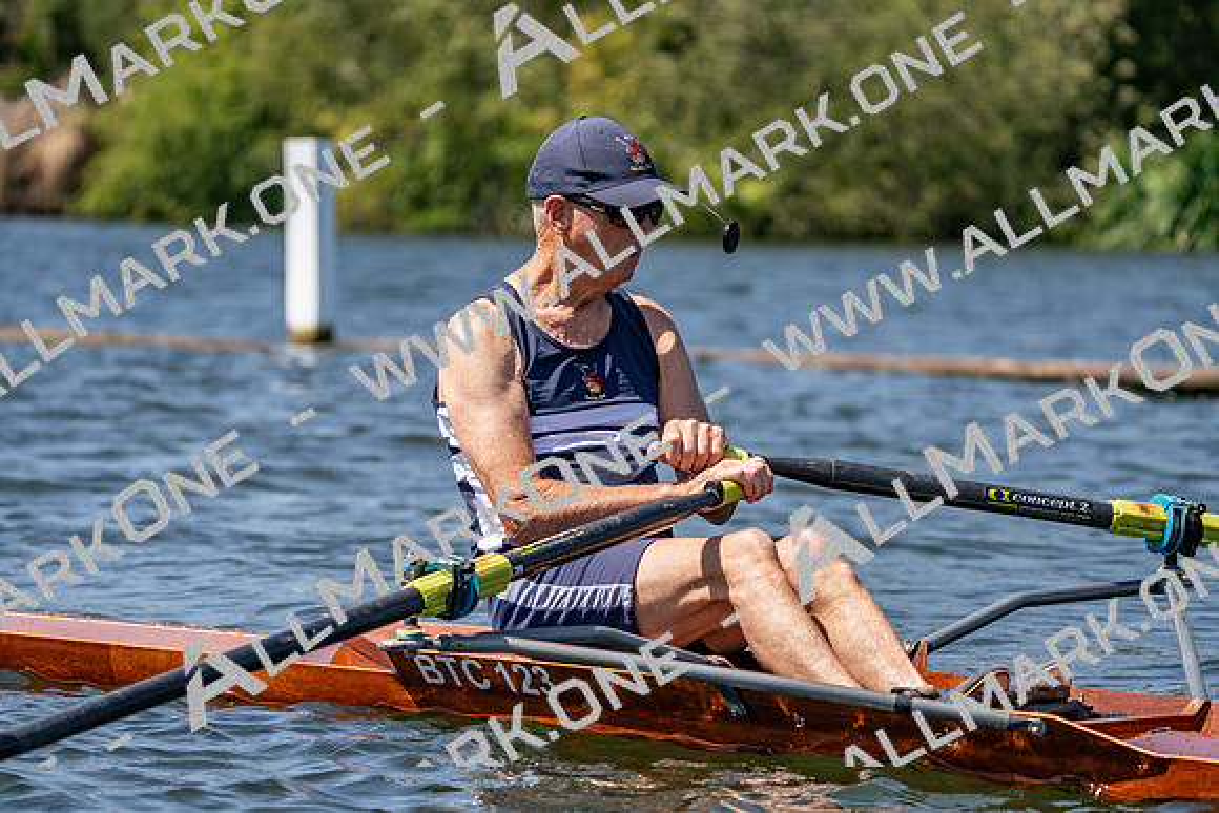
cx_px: 610
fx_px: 6773
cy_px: 406
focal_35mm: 200
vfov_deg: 6.9
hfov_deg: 10.3
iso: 250
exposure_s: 1/2000
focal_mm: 200
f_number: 5.6
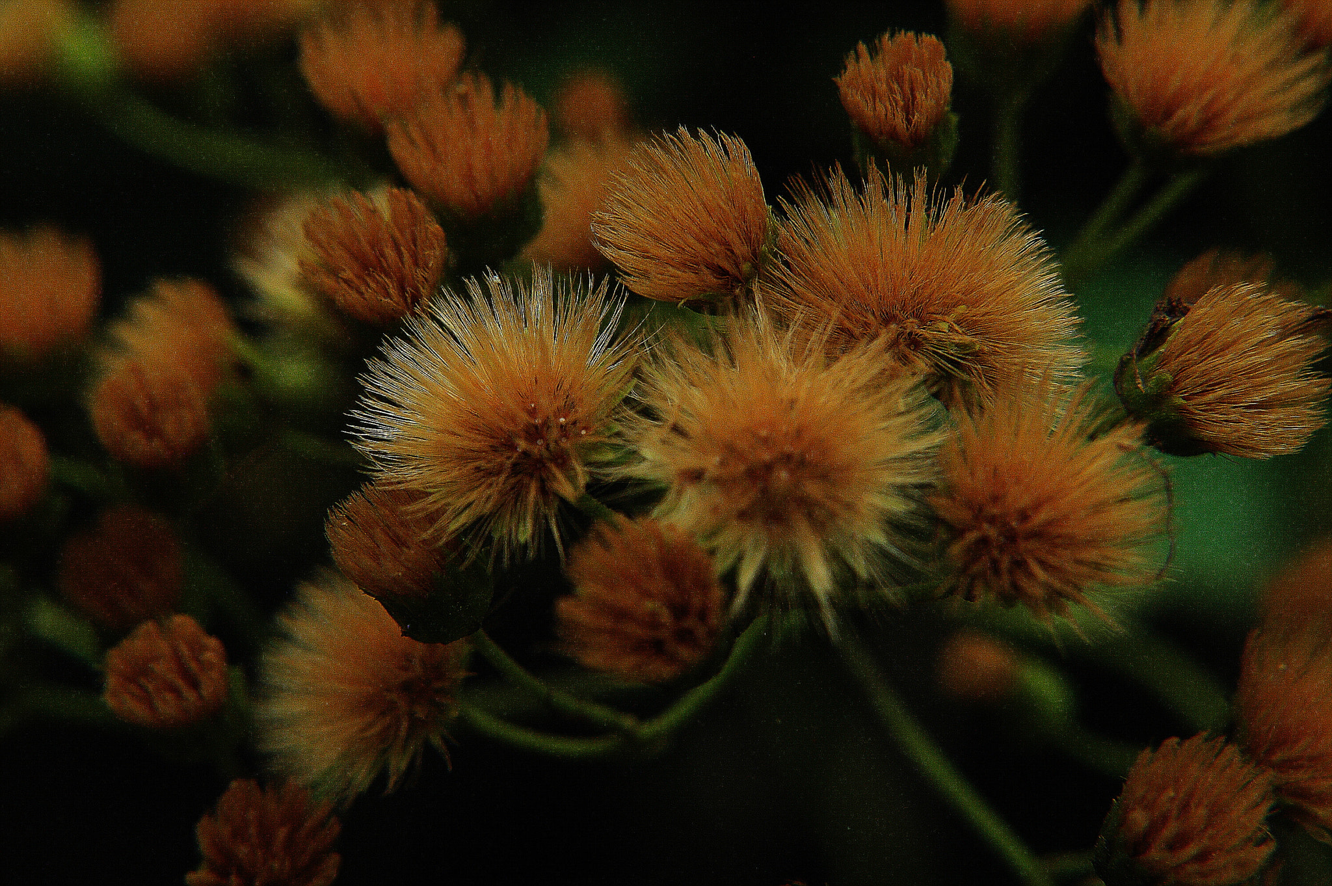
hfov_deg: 41.1
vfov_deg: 28.0
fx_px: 1775
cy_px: 443
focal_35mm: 48
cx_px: 666
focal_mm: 32
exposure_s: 1/160
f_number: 6.3
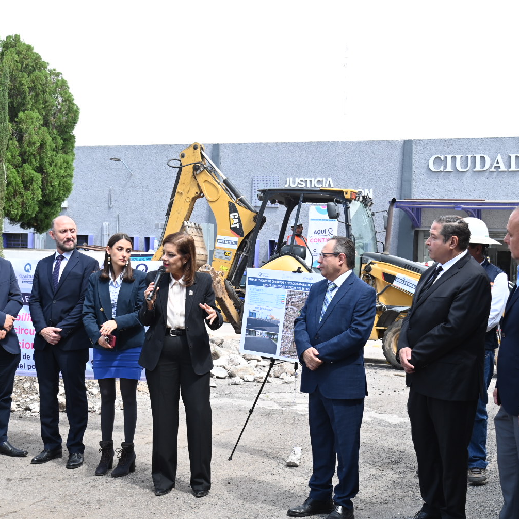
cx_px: 284
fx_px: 882
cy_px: 263
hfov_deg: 32.8
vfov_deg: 32.8
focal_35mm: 52
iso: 320
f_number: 5.6
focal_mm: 38
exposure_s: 1/400
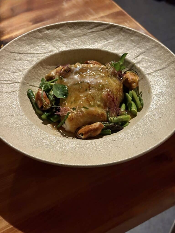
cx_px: 88
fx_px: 324
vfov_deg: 39.7
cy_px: 116
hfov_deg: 30.3
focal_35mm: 48
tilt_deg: -48.6
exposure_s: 1/33
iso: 500
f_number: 1.78
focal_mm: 6.76
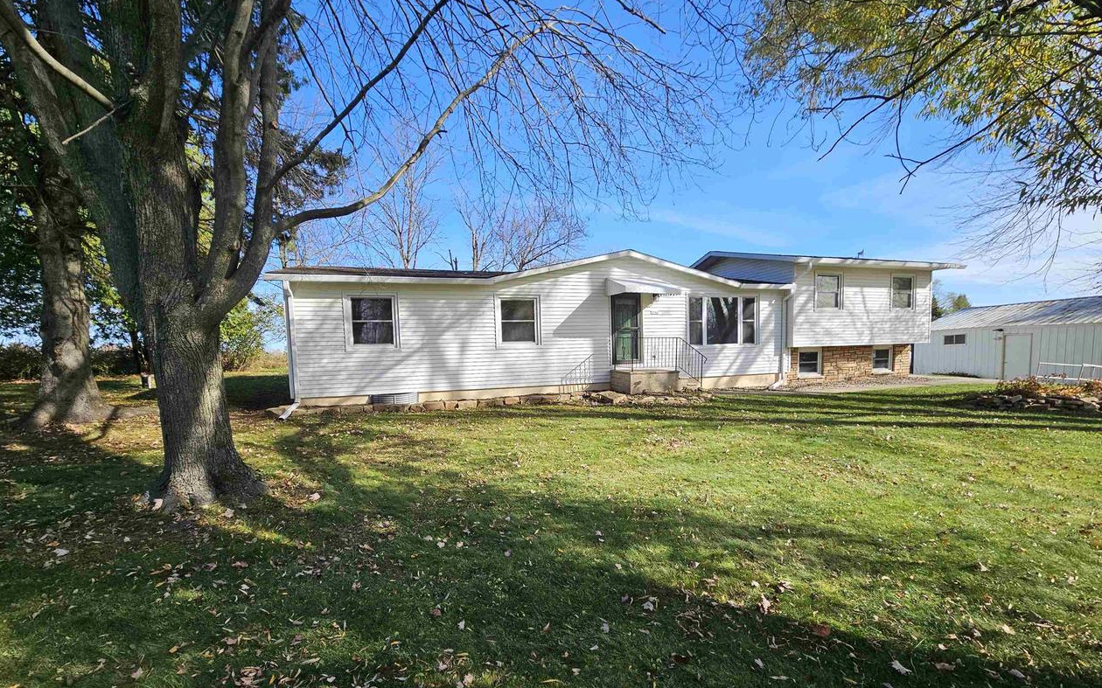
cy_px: 395
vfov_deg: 78.1
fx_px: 420
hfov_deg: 105.3
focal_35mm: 14
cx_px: 552
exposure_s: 1/957
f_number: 2.2
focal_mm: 2.2
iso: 50
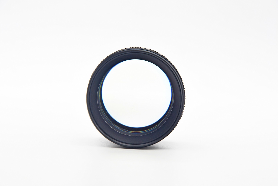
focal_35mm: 120
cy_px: 93
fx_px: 927
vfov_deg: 11.4
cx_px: 139
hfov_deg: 17.1
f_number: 8
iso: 1250
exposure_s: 1/125
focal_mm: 80
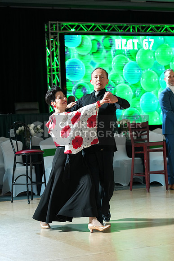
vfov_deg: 19.5
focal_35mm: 105
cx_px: 87
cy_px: 130
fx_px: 761
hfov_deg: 13.0
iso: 2500
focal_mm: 105
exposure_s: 1/250
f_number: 5
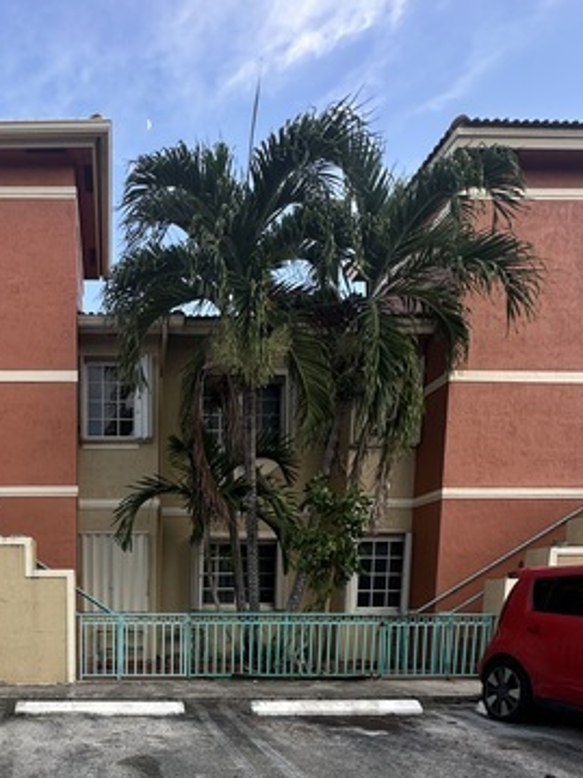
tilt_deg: -4.8
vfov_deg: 58.7
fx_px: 584
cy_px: 684
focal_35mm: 26
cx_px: 98
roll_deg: -0.7
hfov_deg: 49.2
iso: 40
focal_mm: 2.22
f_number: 2.2
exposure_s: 1/186
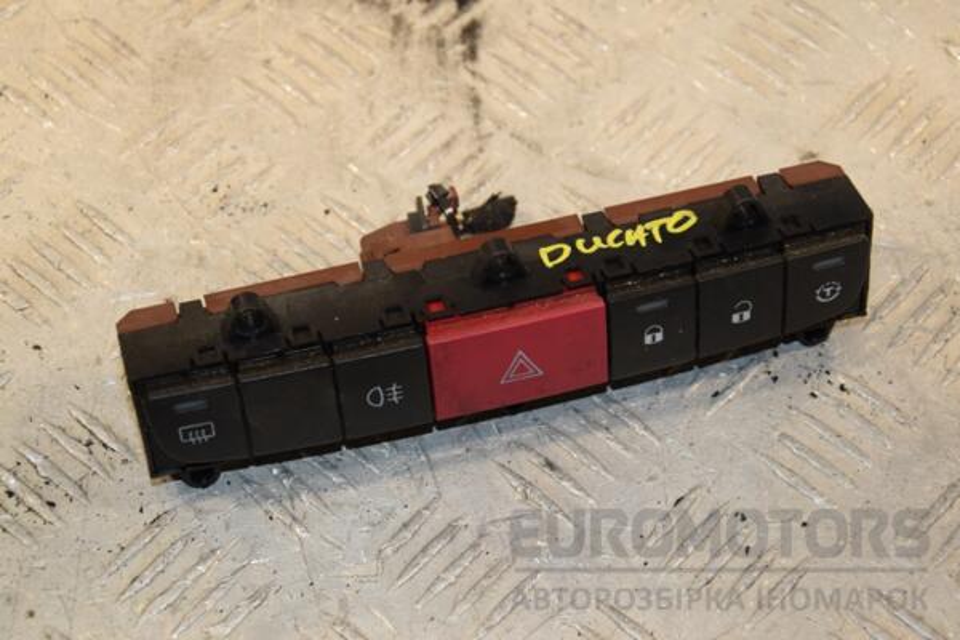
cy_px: 320
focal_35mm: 87
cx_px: 480
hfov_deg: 23.4
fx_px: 2320
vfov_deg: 15.7
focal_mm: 58
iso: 800
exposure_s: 1/200
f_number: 7.1
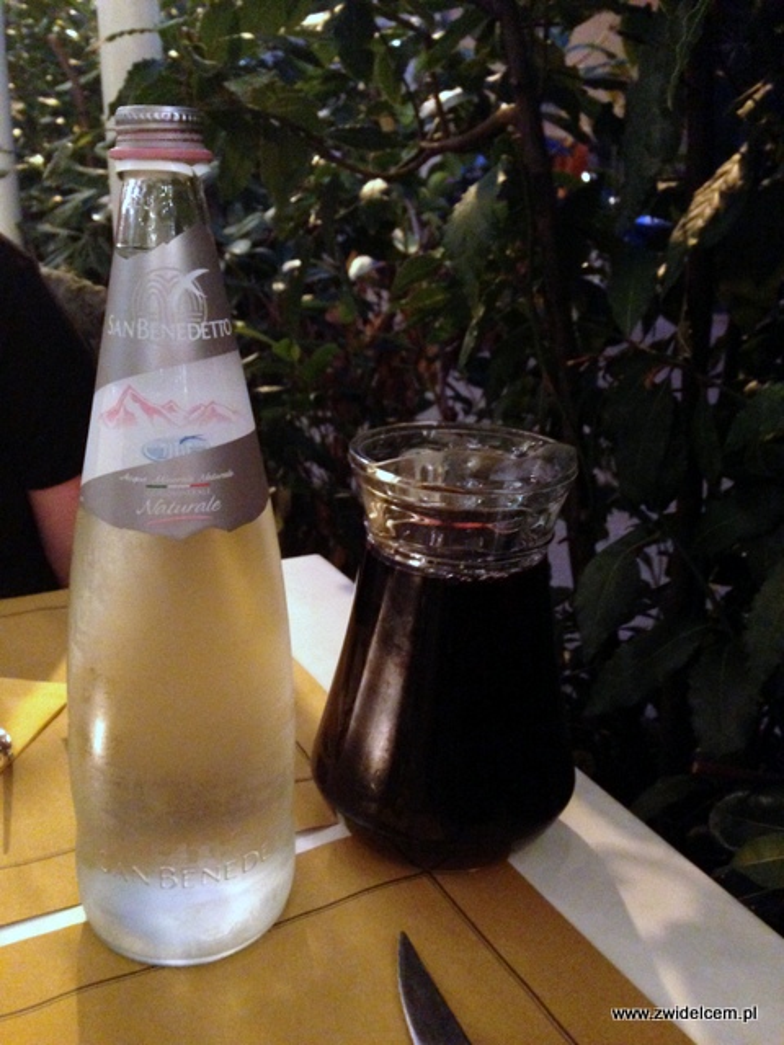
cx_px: 392
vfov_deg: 55.4
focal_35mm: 33
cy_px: 522
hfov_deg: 42.9
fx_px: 997
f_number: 2.4
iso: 800
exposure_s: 1/15
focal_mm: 4.12
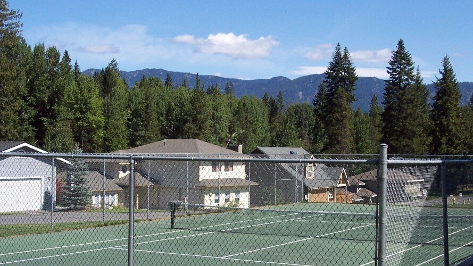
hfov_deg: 34.8
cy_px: 146
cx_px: 278
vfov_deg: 20.0
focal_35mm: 60
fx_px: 753
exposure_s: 1/700
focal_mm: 8
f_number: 4.8
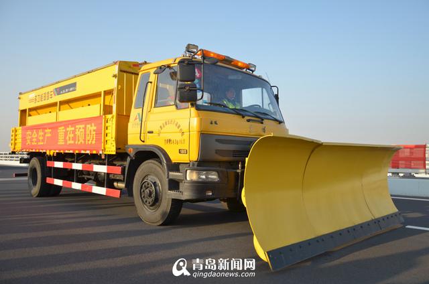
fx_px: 321
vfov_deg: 47.7
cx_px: 214
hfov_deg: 67.5
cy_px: 142
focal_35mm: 27
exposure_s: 1/500
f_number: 5.6
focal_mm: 18
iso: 200
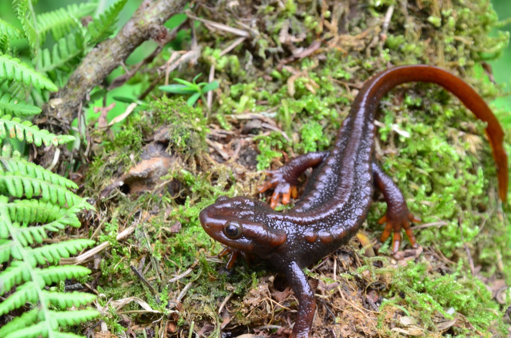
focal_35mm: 202
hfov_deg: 10.2
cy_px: 152
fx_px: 2855
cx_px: 209
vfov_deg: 6.8
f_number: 11
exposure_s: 1/50
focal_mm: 105
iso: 450
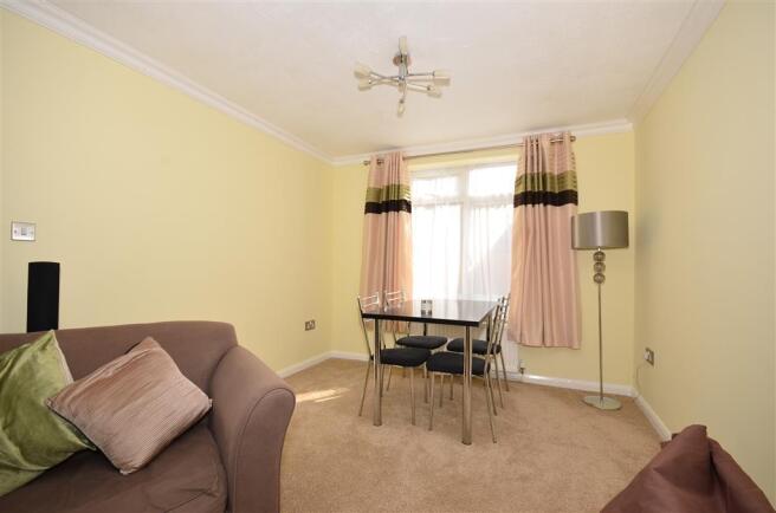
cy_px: 256
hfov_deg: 100.5
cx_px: 388
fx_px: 323
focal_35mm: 15
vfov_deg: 77.0
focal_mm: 10
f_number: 8
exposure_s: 1/60
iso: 200
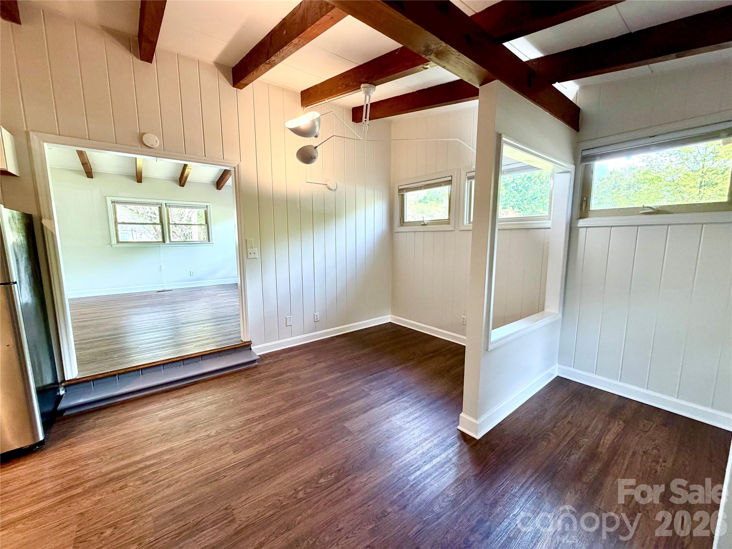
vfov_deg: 85.7
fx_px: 296
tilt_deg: -8.0
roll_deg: -0.6
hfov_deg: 102.1
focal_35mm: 14
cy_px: 274
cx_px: 366
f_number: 2.2
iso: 250
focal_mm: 2.22
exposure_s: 1/120
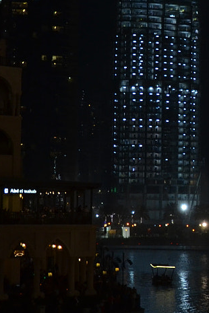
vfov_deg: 15.3
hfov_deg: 9.6
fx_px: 1167
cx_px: 401
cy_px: 165
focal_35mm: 134
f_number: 4
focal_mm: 26
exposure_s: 1/60
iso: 800
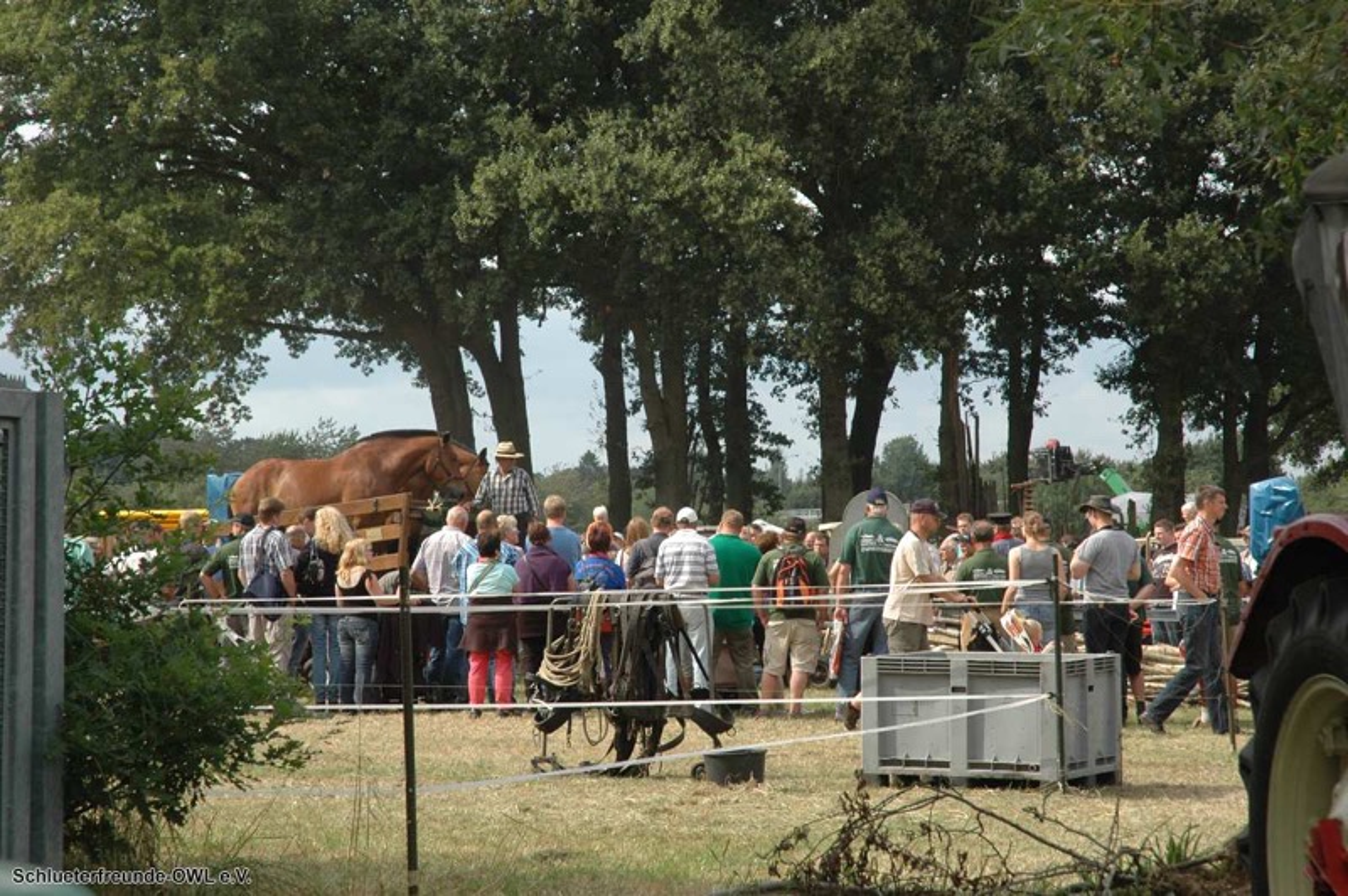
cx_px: 674
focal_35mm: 105
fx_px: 3928
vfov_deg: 13.0
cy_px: 448
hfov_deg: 19.5
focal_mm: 70
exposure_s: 1/320
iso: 400
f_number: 9
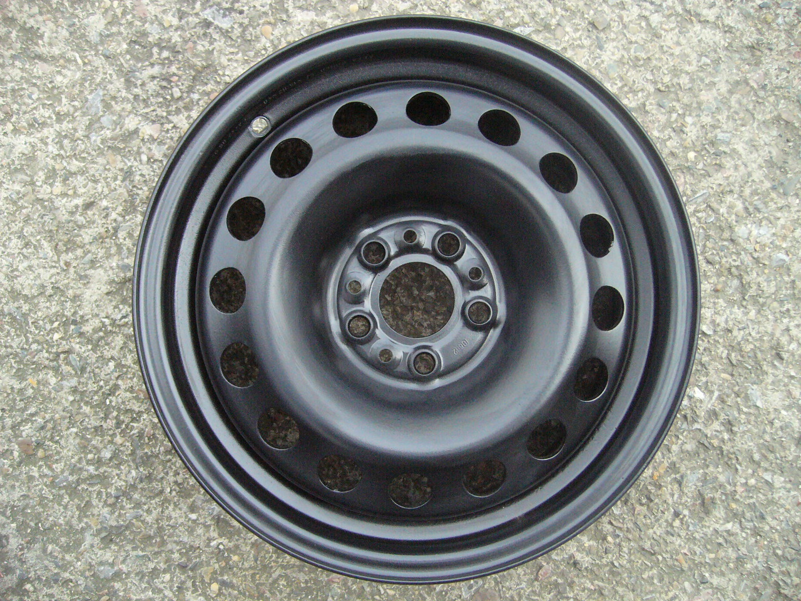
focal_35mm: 35
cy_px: 300
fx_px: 810
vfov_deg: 40.7
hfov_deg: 52.6
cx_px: 400
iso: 400
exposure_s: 1/400
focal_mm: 5.8
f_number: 2.8
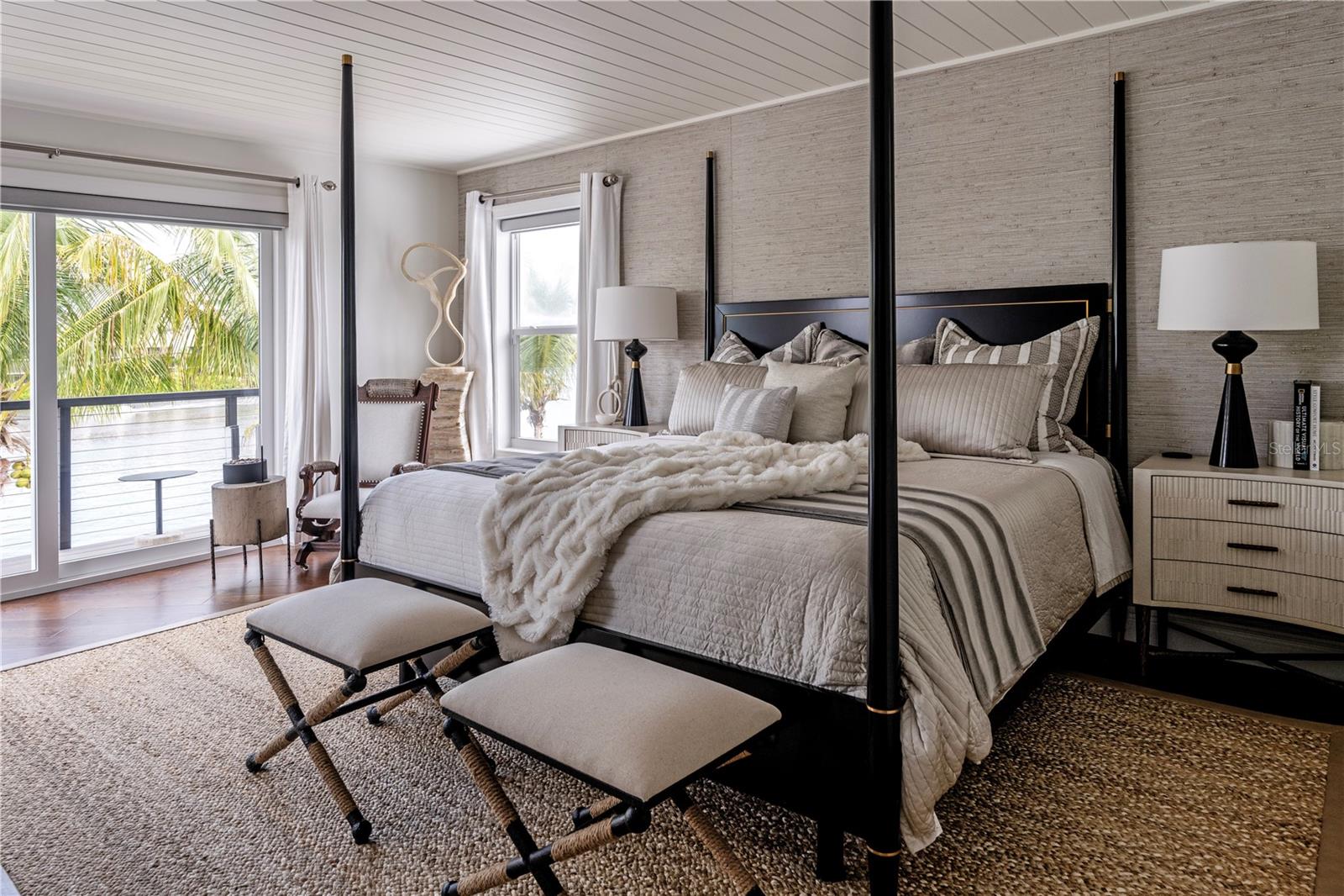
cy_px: 448
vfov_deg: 58.3
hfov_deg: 79.9
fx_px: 802
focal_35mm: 22
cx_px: 672
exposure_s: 1/30
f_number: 8
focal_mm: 21.5
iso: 320
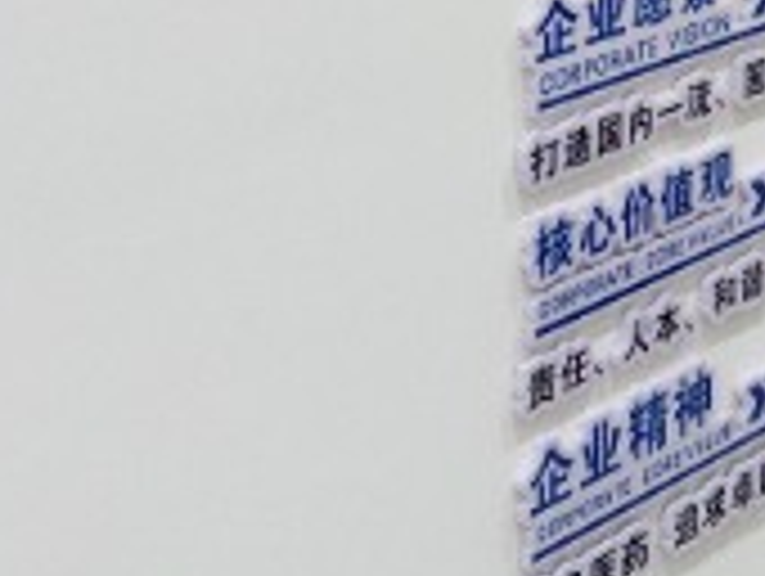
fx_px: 2390
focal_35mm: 108
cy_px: -680
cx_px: 806
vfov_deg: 11.8
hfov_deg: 17.7
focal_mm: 5.56
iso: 275
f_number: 1.88
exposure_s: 1/100
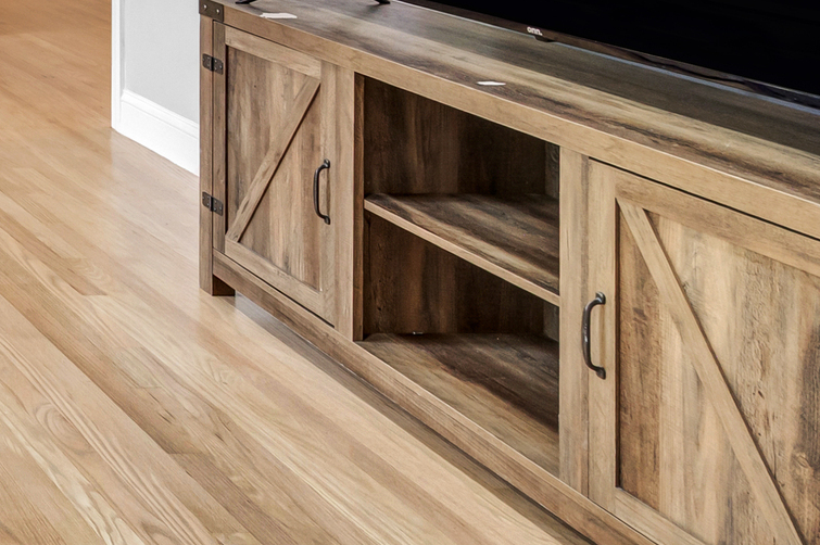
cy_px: -235
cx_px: -544
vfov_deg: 20.8
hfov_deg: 23.7
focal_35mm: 57
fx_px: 1297
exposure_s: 1/25
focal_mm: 14
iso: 320
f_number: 7.1
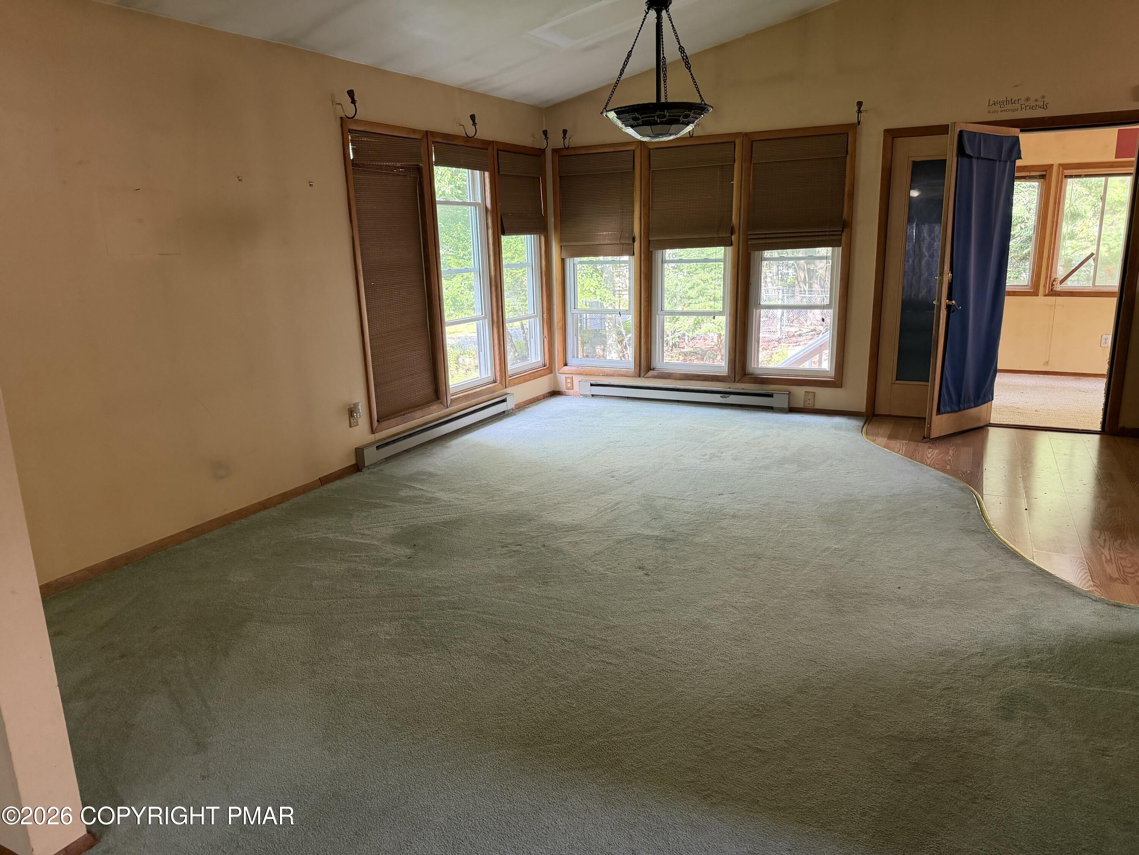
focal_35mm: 24
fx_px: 790
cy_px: 428
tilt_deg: -13.8
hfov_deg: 71.6
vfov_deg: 56.8
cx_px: 570
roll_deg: +2.2
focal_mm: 6.76
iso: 200
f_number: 1.78
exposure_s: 1/82
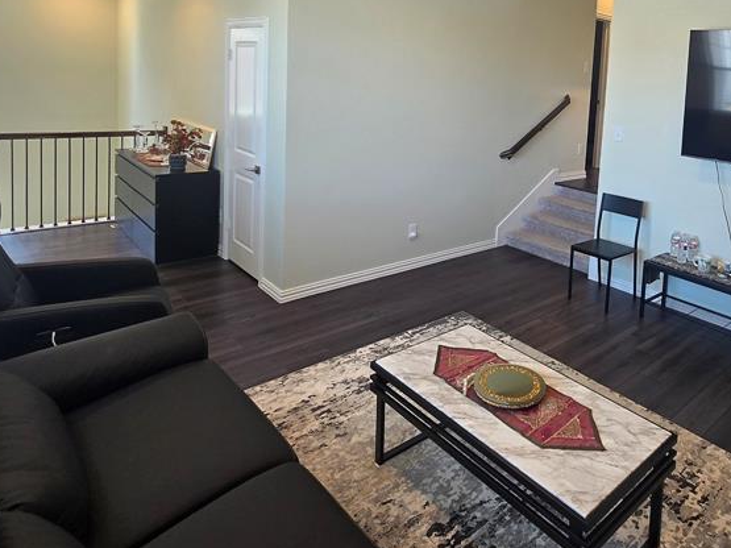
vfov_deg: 54.0
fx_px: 507
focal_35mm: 24
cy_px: 132
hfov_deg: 67.9
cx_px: 529
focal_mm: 1.7
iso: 125
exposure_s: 1/60
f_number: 2.2
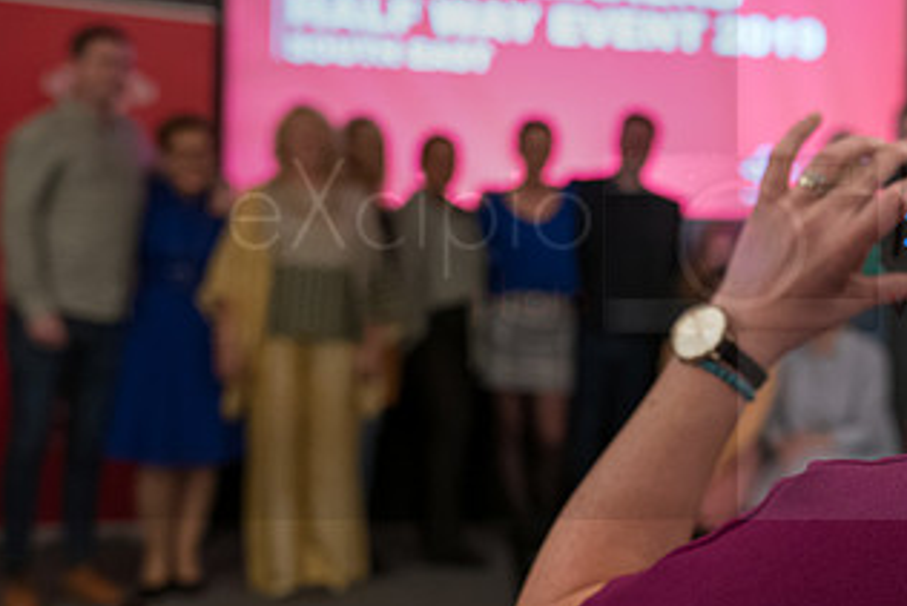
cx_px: 776
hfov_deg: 36.3
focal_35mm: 52
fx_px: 1311
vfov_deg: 26.0
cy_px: 308
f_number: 2.8
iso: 2500
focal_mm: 24
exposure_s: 1/60
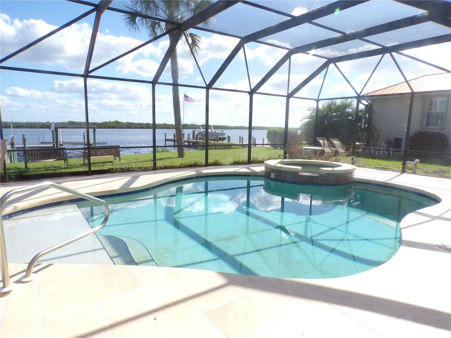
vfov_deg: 56.8
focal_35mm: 24
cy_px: 169
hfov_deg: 71.6
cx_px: 226
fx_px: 313
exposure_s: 1/60
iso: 80
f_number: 8
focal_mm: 4.3
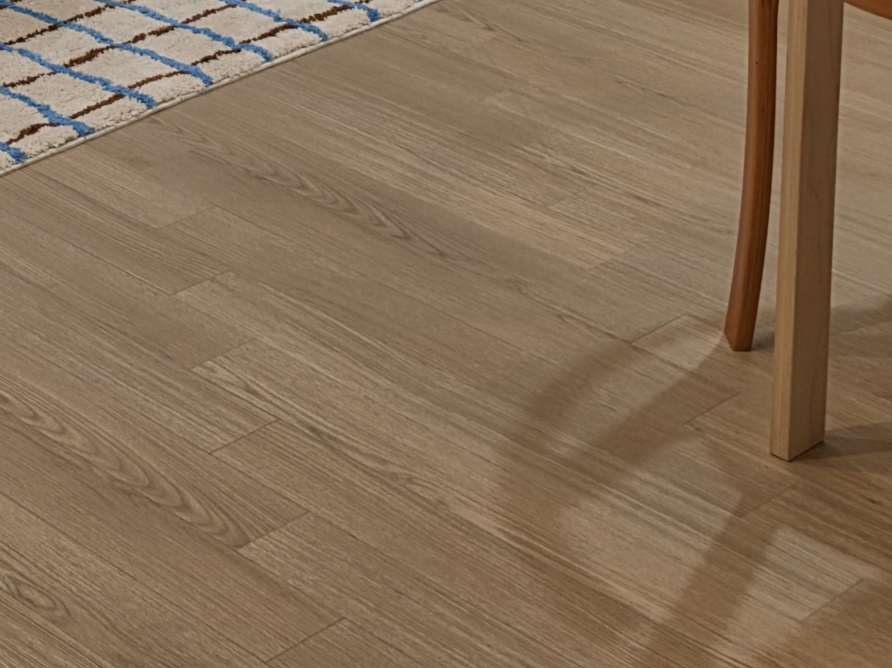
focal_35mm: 94
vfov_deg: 13.8
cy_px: -576
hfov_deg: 20.6
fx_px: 2422
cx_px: 147
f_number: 1.4
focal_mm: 6.5
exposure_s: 1/120
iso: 50
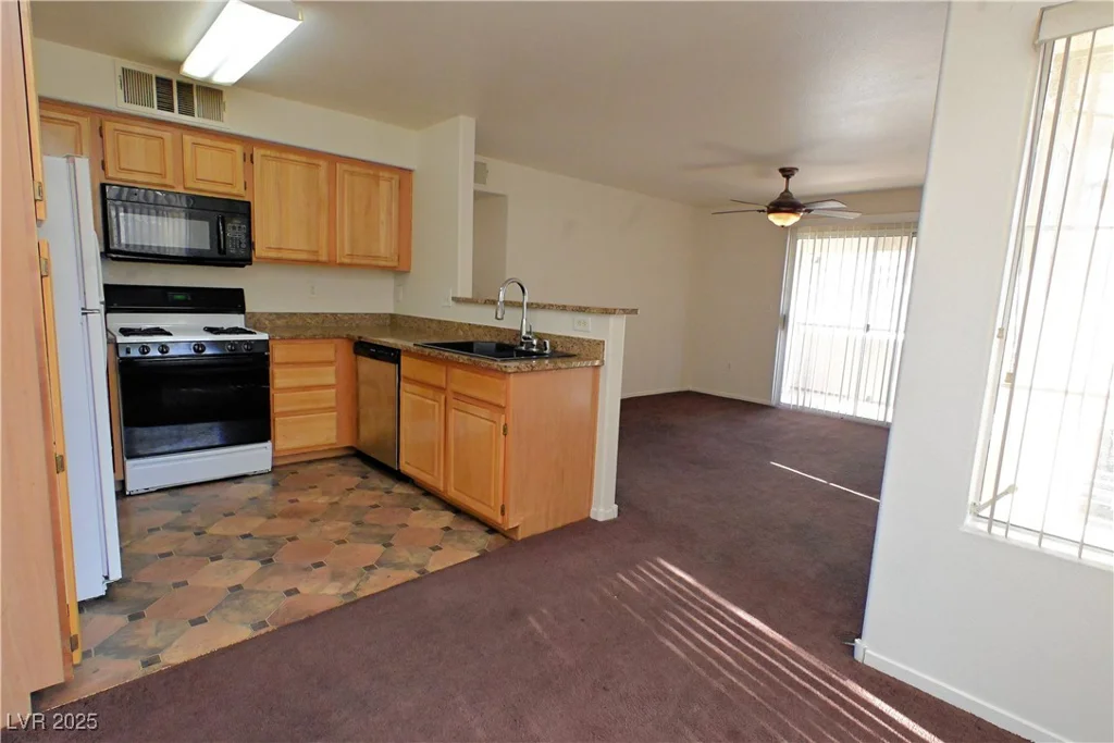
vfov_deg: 65.3
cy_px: 372
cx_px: 557
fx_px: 580
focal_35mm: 19
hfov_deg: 87.7
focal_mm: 12.5
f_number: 11
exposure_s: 1/160
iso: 6400
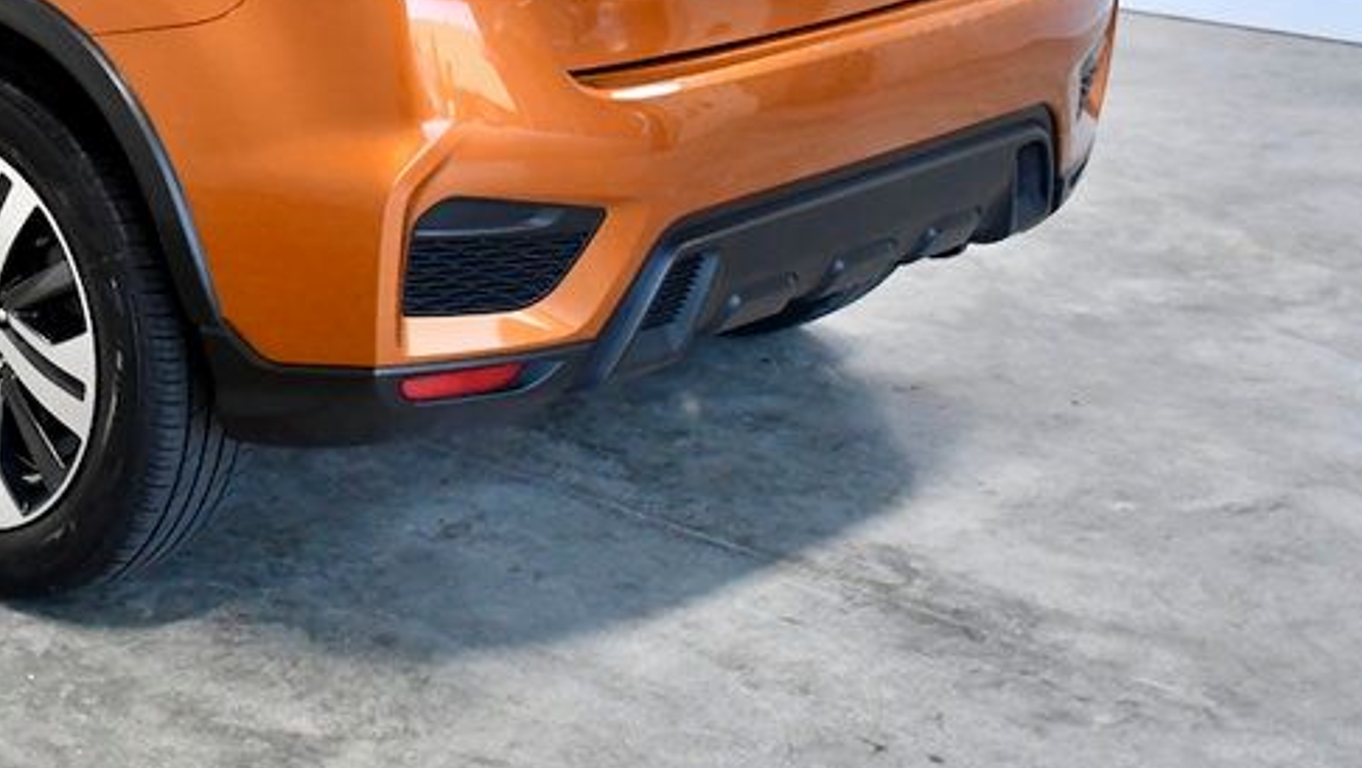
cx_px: -31
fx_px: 2710
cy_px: -116
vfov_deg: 15.6
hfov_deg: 26.5
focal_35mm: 75
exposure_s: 1/800
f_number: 3.8
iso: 2500
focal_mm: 23
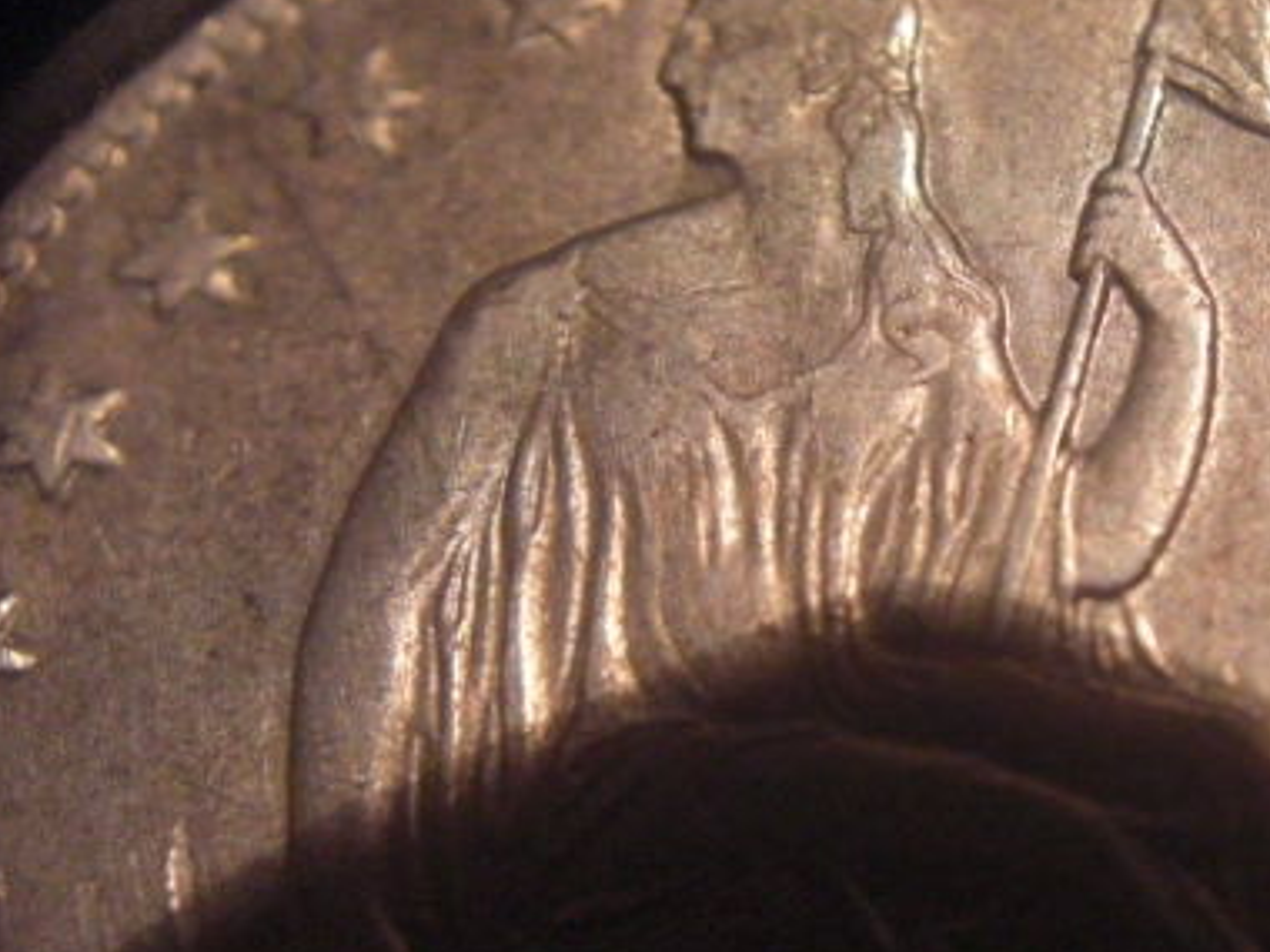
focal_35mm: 60
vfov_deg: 24.4
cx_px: 909
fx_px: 2201
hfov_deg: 31.8
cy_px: 387
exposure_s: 1/125
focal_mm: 6.2
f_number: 2.7
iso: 400
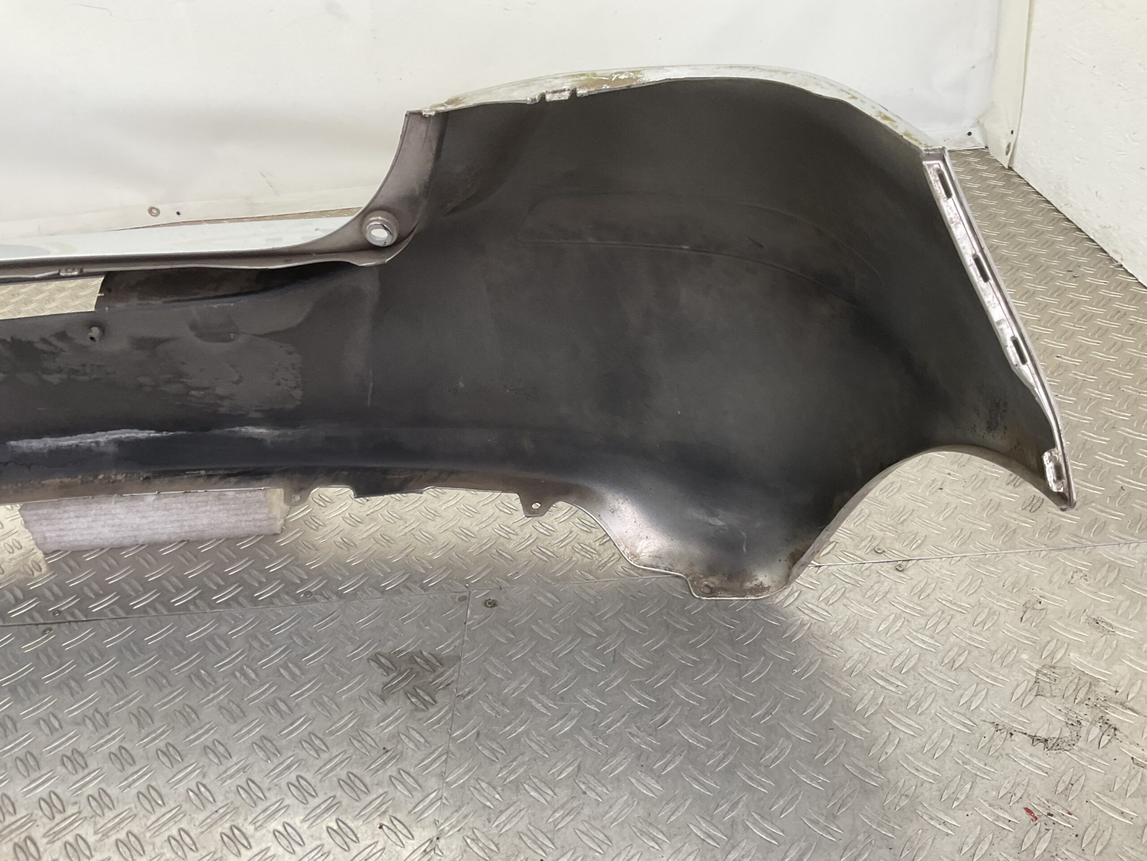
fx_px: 961
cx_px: 574
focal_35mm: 29
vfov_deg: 48.2
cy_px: 430
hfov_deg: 61.7
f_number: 1.8
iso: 40
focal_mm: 3
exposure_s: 1/120
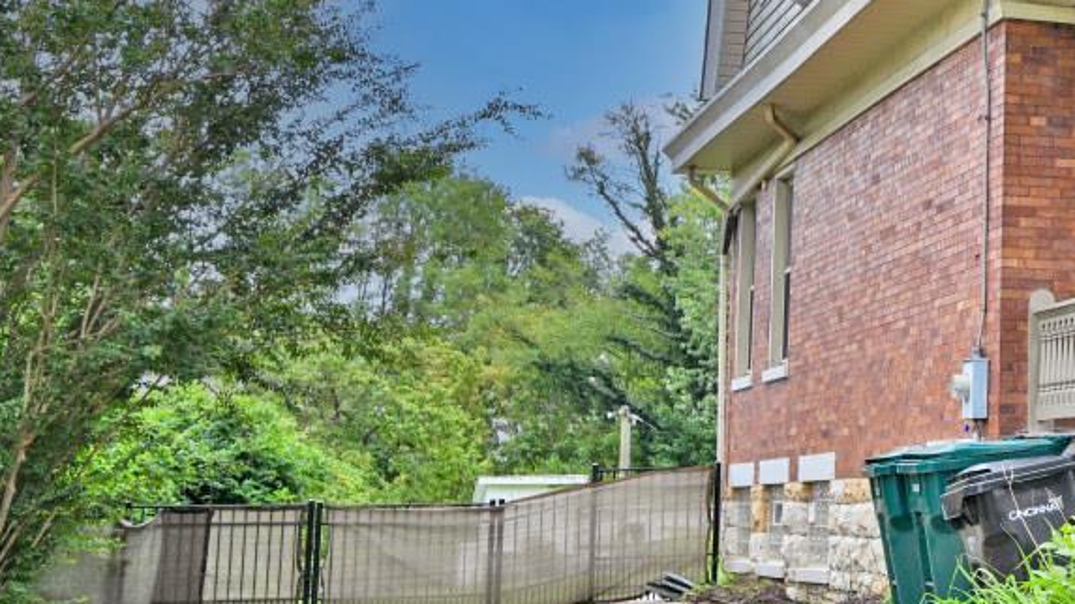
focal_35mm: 74
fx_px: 2109
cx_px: 1356
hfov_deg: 25.1
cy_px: 113
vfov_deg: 16.2
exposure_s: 1/250
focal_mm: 27
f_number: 5.6
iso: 110
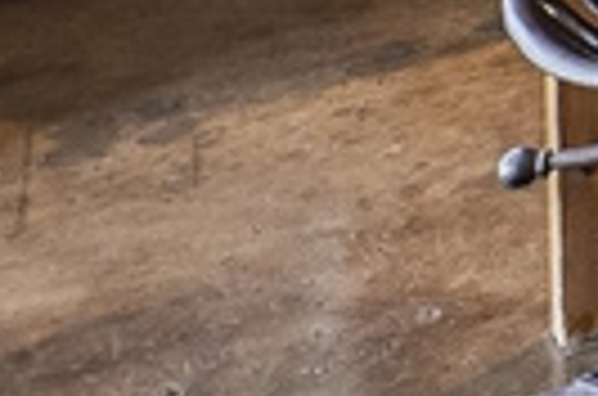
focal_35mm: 139
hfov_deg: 8.9
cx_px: 2190
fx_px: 2303
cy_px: -929
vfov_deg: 7.9
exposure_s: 1/8
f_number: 8
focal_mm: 18
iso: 100
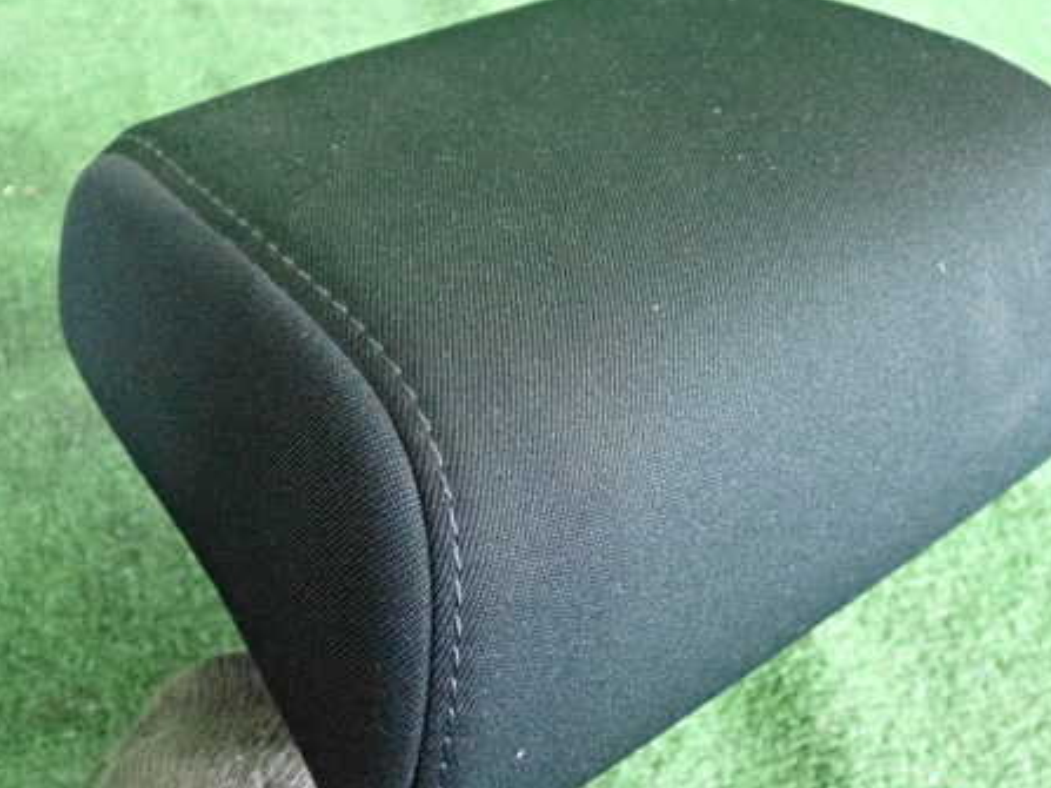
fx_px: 1305
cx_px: 543
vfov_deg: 33.6
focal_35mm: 43
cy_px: 398
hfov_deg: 43.9
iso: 3200
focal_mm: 5.79
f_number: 2.4
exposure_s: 1/125
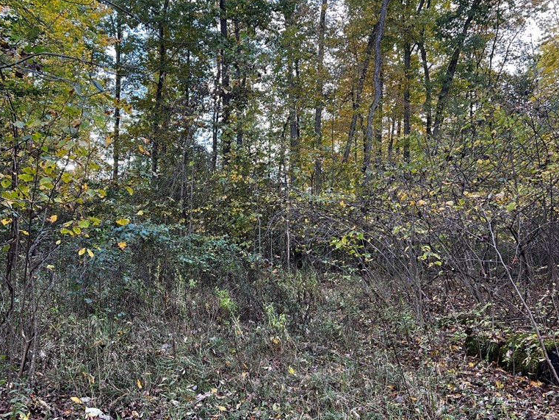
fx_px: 565
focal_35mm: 35
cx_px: 249
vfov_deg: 40.6
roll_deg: +2.5
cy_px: 243
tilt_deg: +5.8
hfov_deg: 52.5
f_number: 1.5
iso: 40
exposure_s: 1/121
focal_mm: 5.7
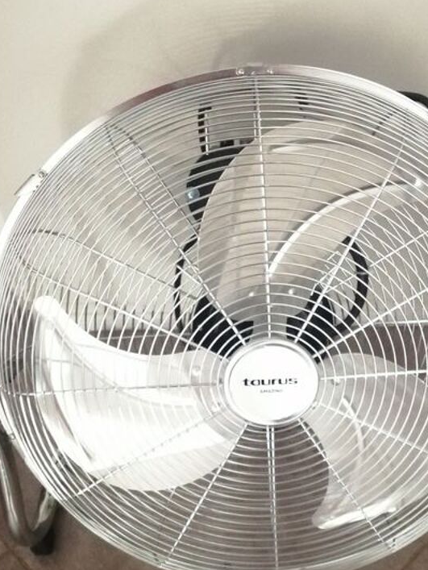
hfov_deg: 29.5
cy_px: 349
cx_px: 278
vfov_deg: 38.7
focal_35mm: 49
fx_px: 807
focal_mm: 3.62
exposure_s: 1/12.5
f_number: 1.8
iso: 2000
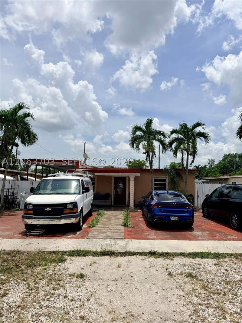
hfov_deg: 56.8
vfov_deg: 71.6
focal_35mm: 24
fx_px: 224
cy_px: 162
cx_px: 121
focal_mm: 6.76
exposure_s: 1/14286
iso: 80
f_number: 1.78
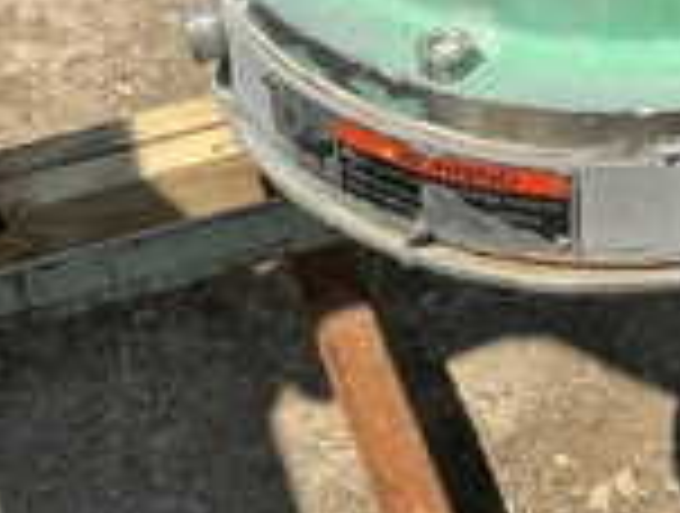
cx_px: 680
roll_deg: -1.3
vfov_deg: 19.5
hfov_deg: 25.0
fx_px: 1457
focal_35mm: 74
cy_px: 14
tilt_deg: -39.0
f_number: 1.8
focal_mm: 3
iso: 25
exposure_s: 1/1221
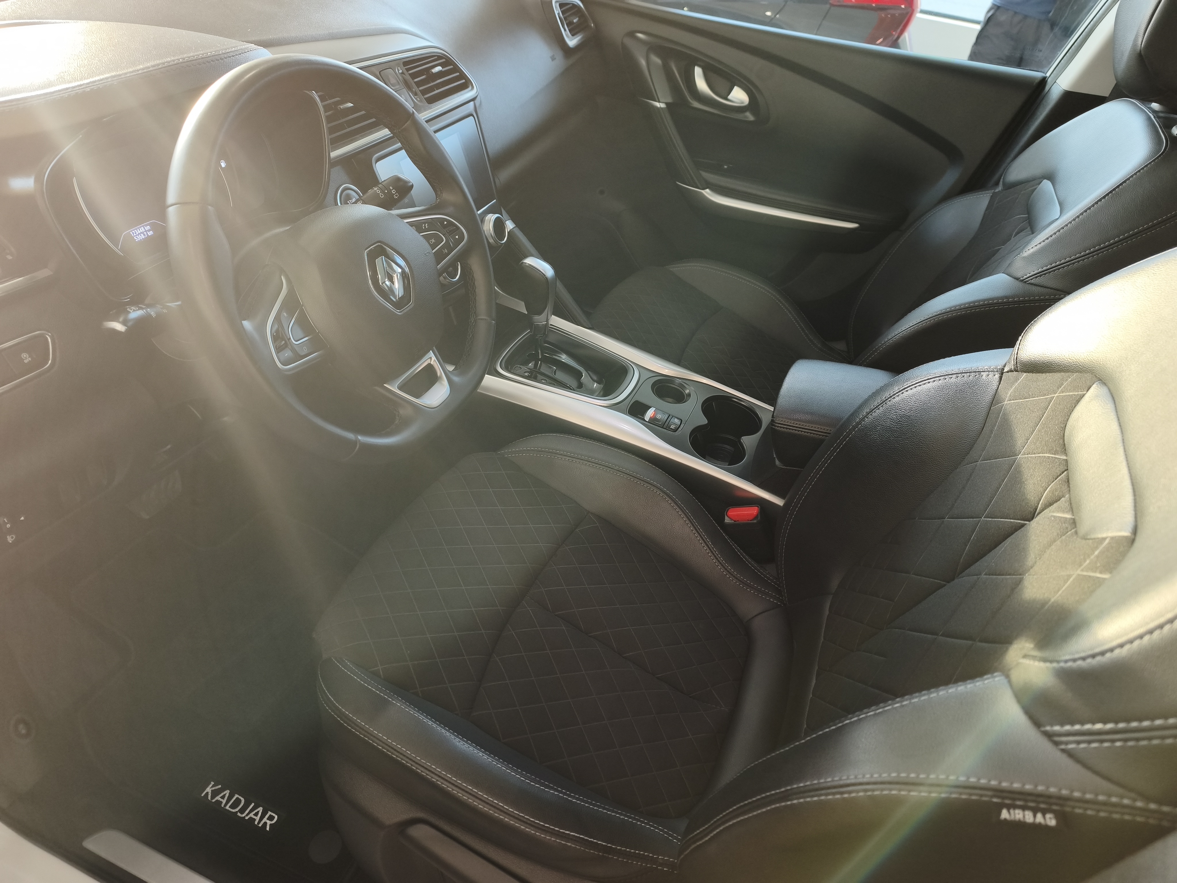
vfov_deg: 58.9
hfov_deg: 73.9
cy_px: 442
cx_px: 588
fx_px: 782
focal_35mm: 23
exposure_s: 1/99.9
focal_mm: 6.45
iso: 200
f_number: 1.62
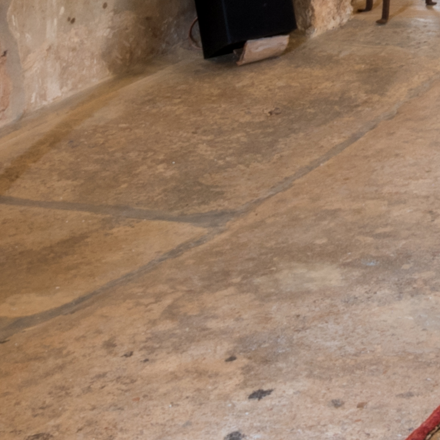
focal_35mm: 109
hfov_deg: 13.1
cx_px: 971
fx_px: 1567
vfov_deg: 13.6
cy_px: -437
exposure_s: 5
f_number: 22
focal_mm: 14
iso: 100
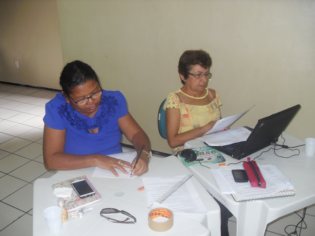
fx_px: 309
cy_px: 118
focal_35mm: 34
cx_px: 158
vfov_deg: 41.8
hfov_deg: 54.0
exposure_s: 1/45
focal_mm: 6.3
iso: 100
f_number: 2.8
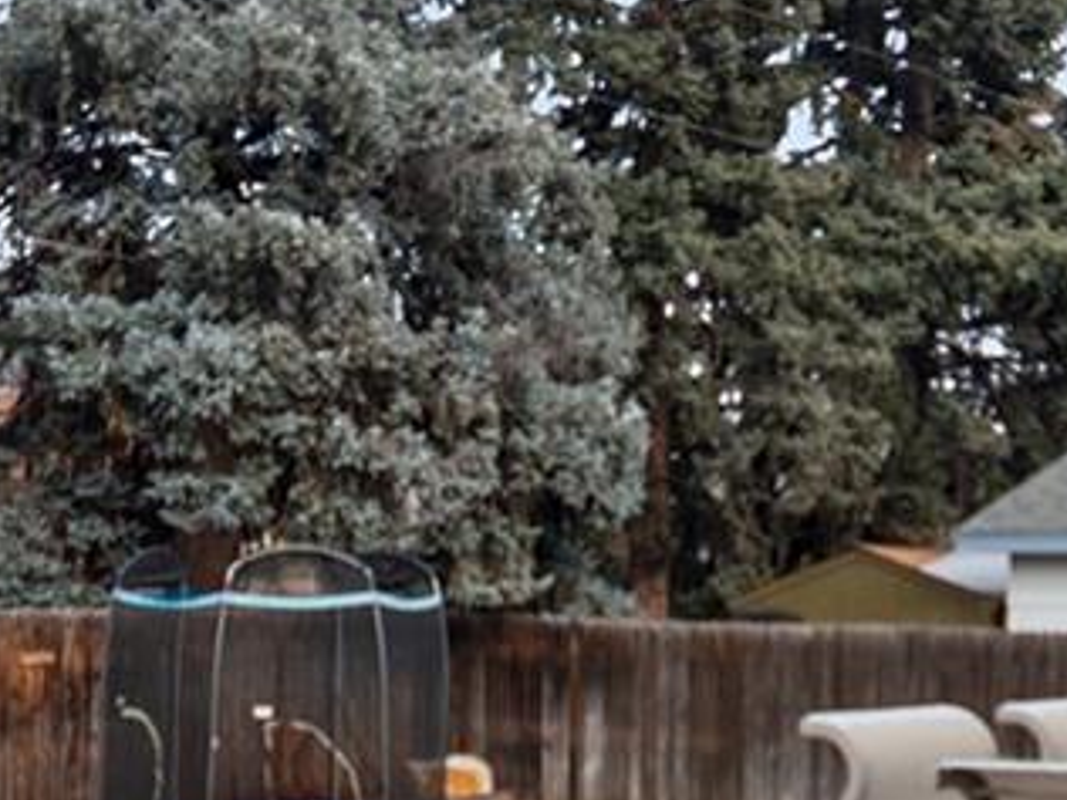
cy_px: 479
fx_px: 2250
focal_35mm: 73
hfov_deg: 26.4
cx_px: 773
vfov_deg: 20.1
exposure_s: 1/200
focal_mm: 10
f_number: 3.5
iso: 200
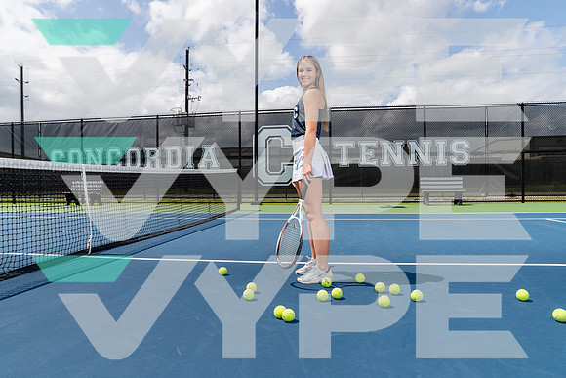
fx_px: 377
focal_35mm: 24
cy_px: 189
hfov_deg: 73.7
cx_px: 283
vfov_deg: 53.2
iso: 100
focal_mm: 24
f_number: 8
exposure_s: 1/250
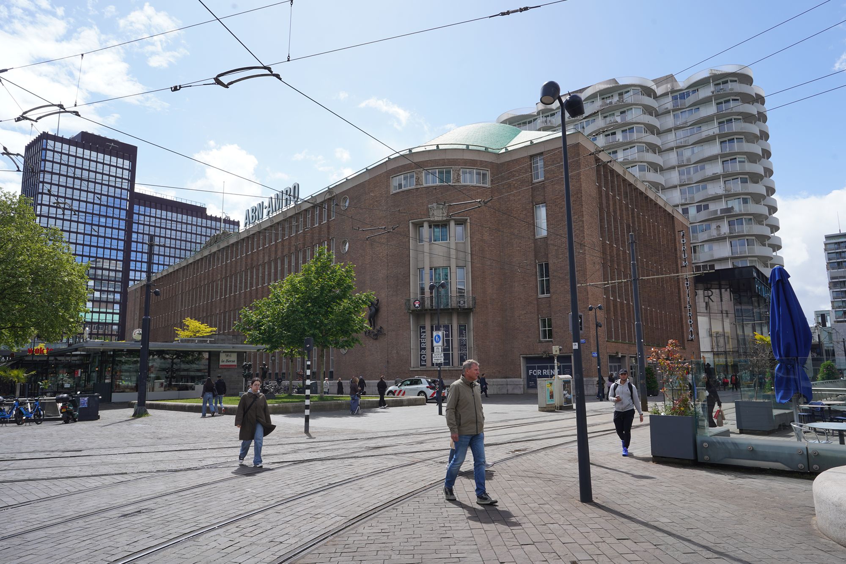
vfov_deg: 53.1
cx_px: 423
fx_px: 564
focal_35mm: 24
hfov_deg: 73.7
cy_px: 282
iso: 100
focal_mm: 24
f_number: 13
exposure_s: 1/100
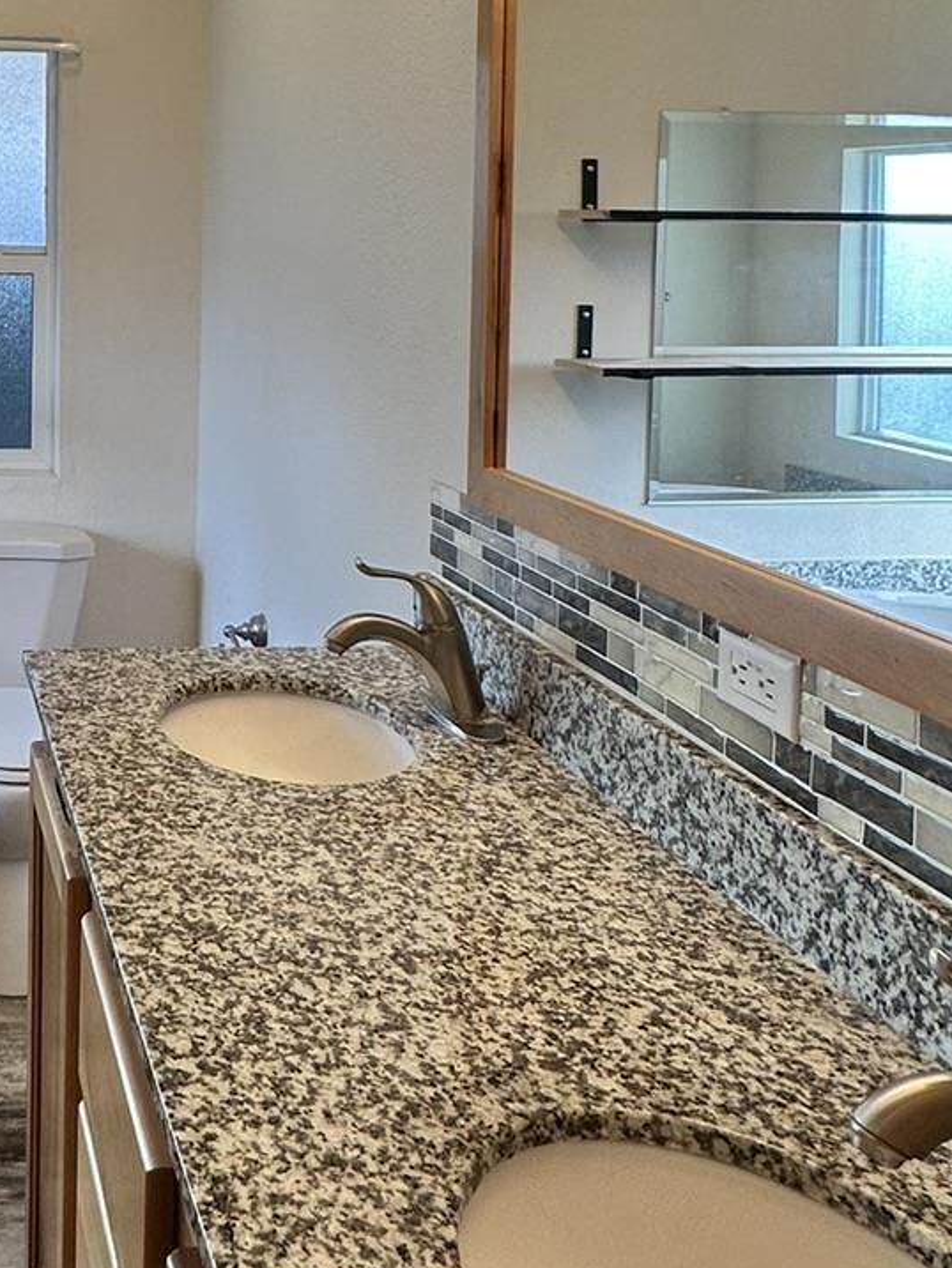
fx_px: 1466
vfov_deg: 45.0
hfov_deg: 32.9
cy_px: 297
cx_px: -11
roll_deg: -0.5
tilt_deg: -2.2
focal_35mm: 40
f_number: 2.2
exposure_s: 1/120
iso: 80
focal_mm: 2.22
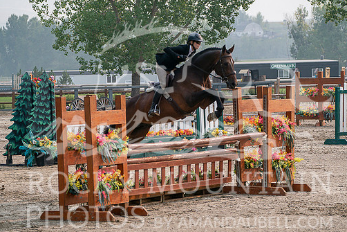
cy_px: 120
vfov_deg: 7.4
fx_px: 1784
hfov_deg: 11.1
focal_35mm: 185
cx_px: 182
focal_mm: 160
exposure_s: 1/1000
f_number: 5.6
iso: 500
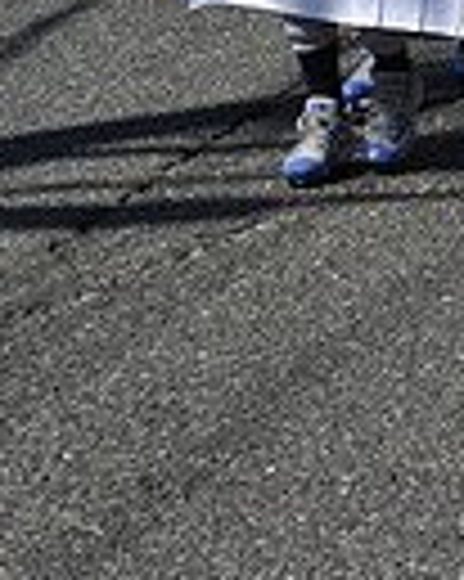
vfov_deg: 9.3
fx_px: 3489
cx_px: 820
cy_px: -279
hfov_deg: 7.4
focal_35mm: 203
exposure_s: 1/1250
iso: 200
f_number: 5
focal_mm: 48
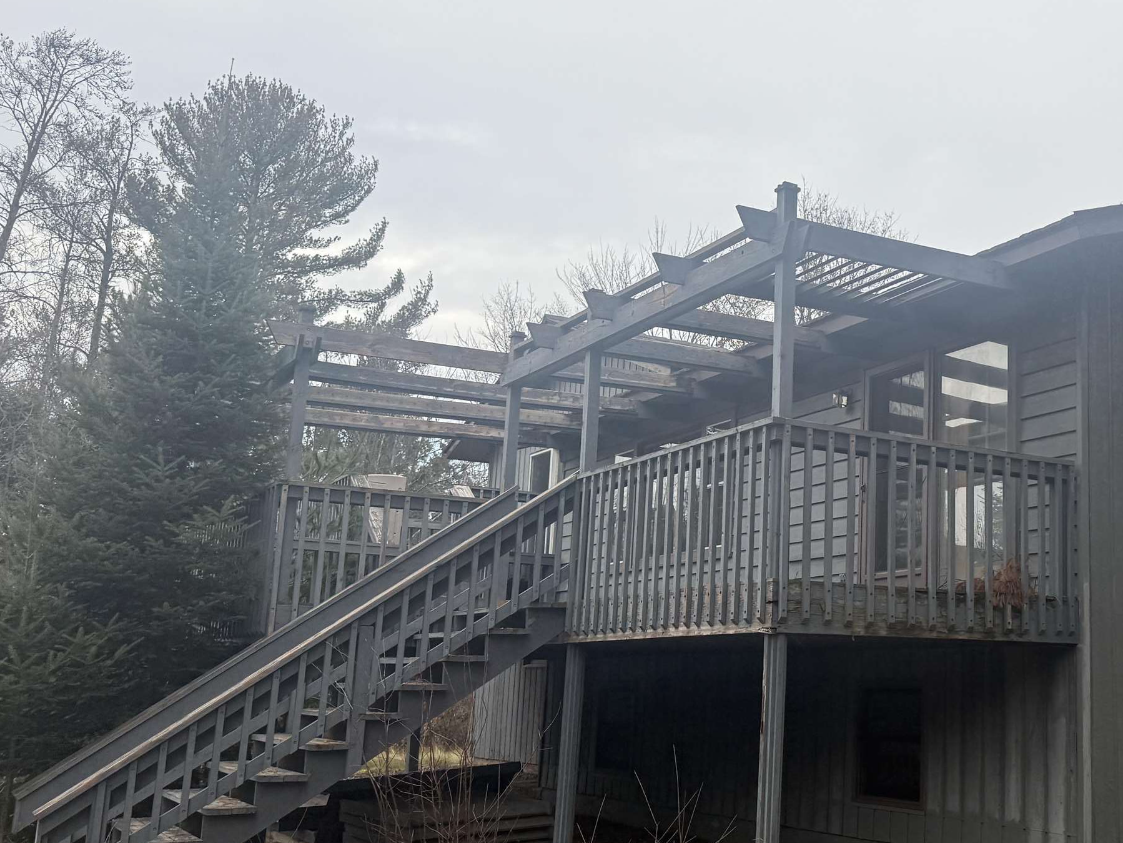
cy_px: 472
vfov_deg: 35.1
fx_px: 1330
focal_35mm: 41
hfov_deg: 43.5
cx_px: 908
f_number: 1.78
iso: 80
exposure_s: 1/788
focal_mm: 6.76
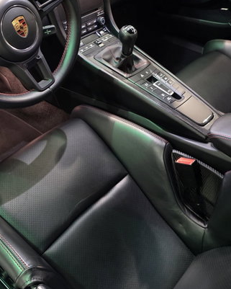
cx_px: 92
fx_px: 367
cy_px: 117
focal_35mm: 43
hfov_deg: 34.8
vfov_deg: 42.7
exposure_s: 1/24
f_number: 1.7
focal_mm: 6.3
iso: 1600
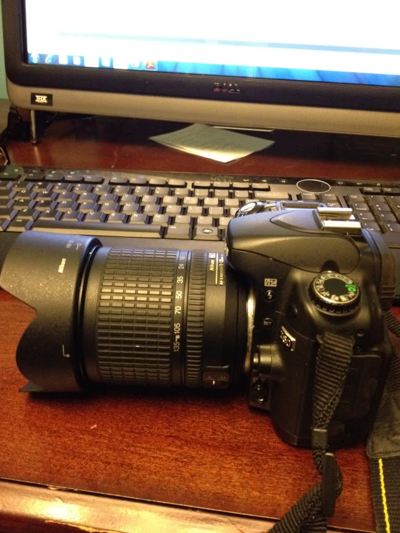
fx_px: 539
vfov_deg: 52.6
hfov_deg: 40.7
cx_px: 200
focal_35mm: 35
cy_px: 266
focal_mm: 4.3
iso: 640
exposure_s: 1/15
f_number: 2.4
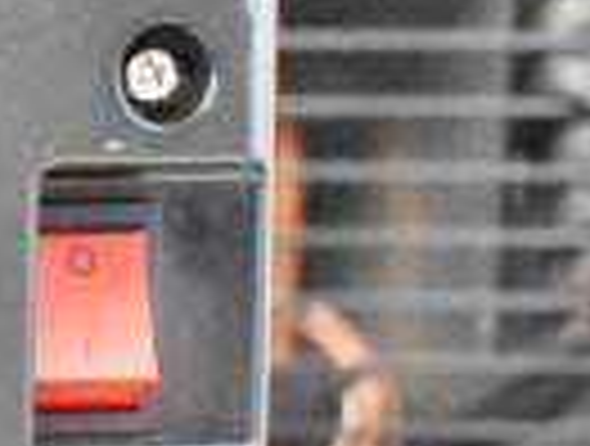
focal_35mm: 134
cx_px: -770
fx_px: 2290
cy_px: 390
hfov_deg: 12.1
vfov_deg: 11.1
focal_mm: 20
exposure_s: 1/30
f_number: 3.5
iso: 20000
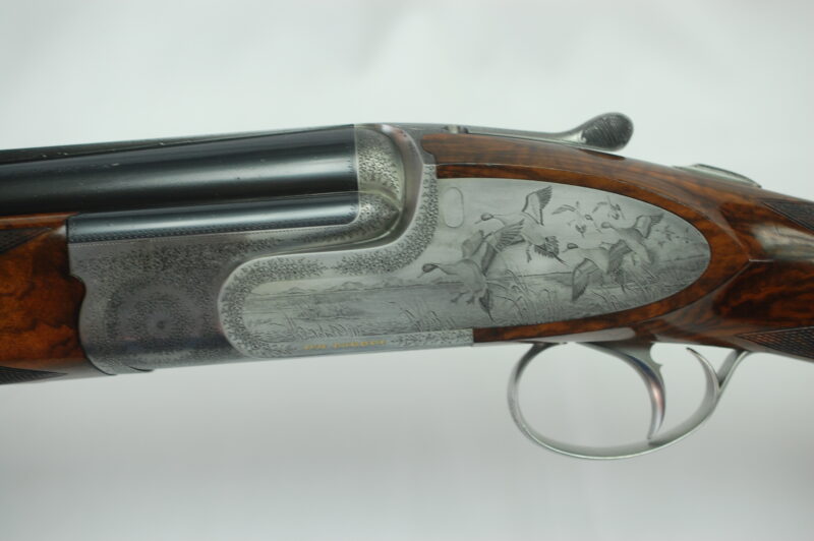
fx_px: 1356
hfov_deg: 33.4
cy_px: 270
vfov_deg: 22.6
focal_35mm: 60
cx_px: 407
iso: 400
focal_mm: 40
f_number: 4
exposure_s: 1/60
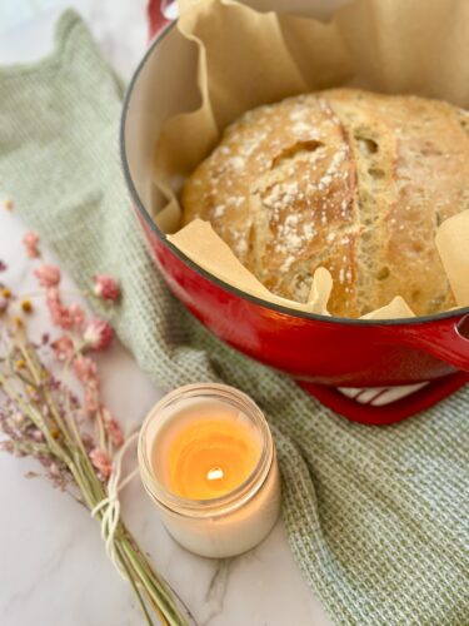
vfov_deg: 39.7
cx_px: 234
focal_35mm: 48
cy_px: 313
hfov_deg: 30.3
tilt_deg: -60.0
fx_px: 867
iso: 125
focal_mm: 6.86
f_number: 1.78
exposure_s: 1/118
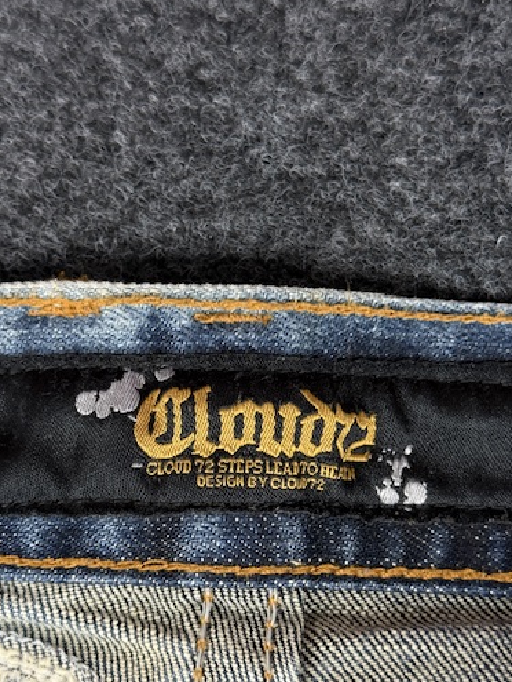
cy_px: 406
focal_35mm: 62
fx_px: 1221
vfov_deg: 31.1
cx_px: 241
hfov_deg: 23.7
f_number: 1.78
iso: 160
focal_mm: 6.76
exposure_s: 1/50
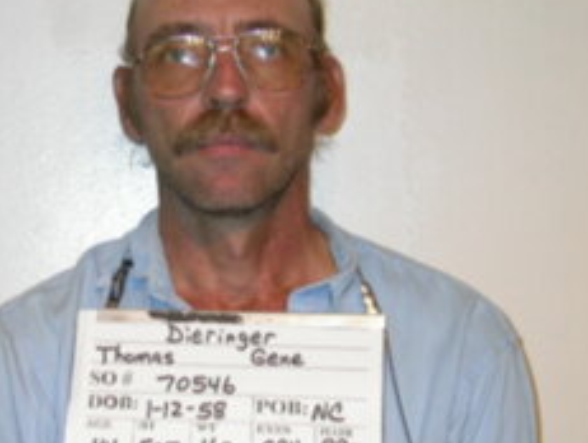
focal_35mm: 97
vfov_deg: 15.3
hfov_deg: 20.1
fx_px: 1650
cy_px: 236
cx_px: 190
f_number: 3.2
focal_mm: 13.5
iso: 100
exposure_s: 1/60.3
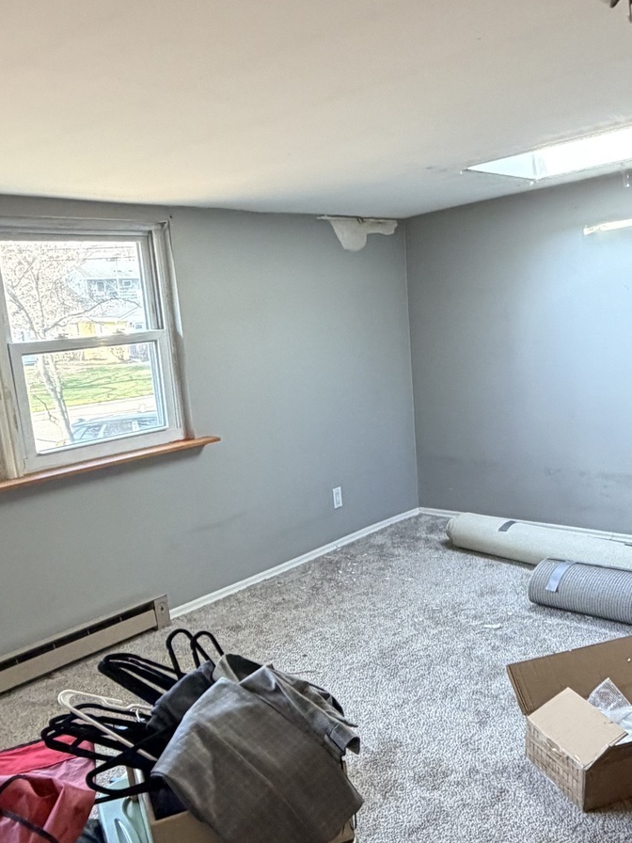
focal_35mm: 36
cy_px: 497
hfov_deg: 38.7
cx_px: 472
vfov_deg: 51.1
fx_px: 876
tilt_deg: -12.6
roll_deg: +2.7
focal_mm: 2.22
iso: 320
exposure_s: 1/92
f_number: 2.2
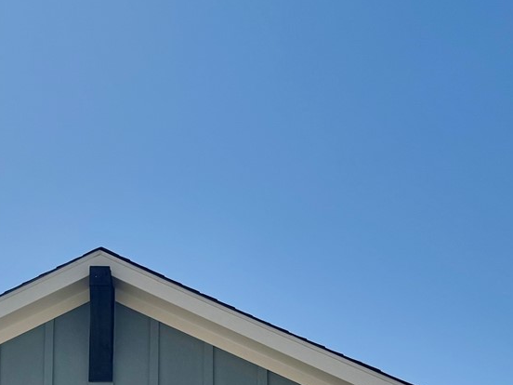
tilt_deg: +15.4
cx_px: 124
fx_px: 1319
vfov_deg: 15.4
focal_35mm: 89
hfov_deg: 21.8
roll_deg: +0.3
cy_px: 560
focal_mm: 6.76
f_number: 1.78
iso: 80
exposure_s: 1/10417
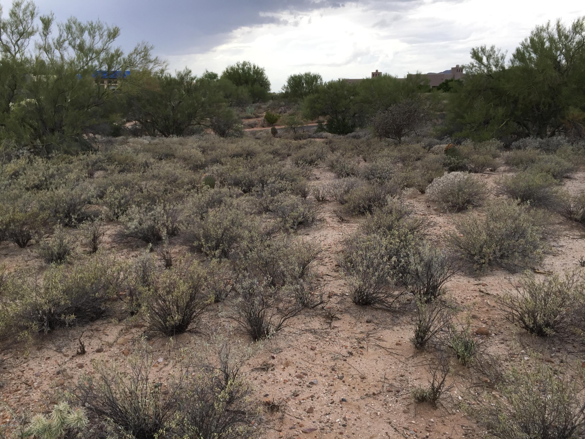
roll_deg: -1.5
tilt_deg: -14.1
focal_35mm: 29
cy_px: 220
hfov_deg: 61.7
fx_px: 490
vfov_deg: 48.2
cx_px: 292
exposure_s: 1/430
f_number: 2.2
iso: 32
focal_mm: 4.15
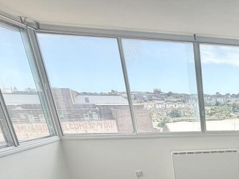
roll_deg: -0.3
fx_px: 242
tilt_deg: -19.8
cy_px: 181
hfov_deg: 39.5
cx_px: 281
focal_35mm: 35
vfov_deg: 36.3
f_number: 2.2
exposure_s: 1/458
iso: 64
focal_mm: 2.22
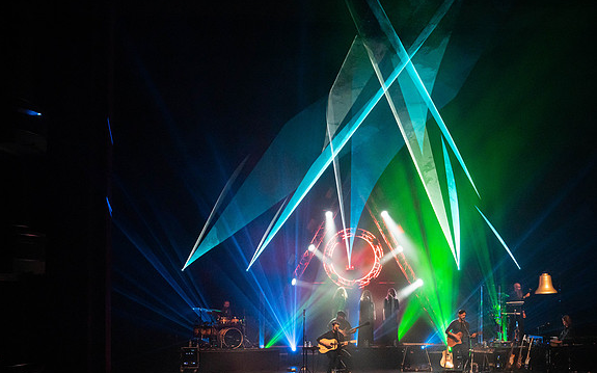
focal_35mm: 72
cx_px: 297
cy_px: 197
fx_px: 1171
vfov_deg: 18.1
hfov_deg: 28.6
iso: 6400
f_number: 5.6
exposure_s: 1/250
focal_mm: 70
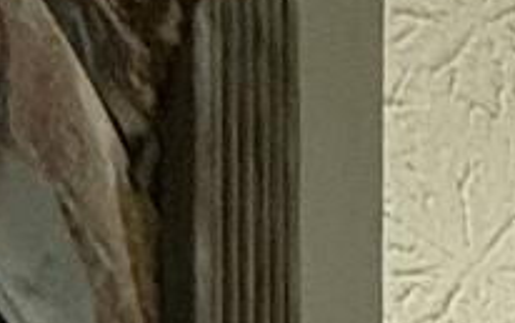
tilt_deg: +1.6
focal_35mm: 144
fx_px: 2022
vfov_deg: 4.1
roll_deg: +0.5
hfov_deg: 11.4
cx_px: 1325
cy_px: 2386
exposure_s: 1/60
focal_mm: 2.22
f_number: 2.2
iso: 320
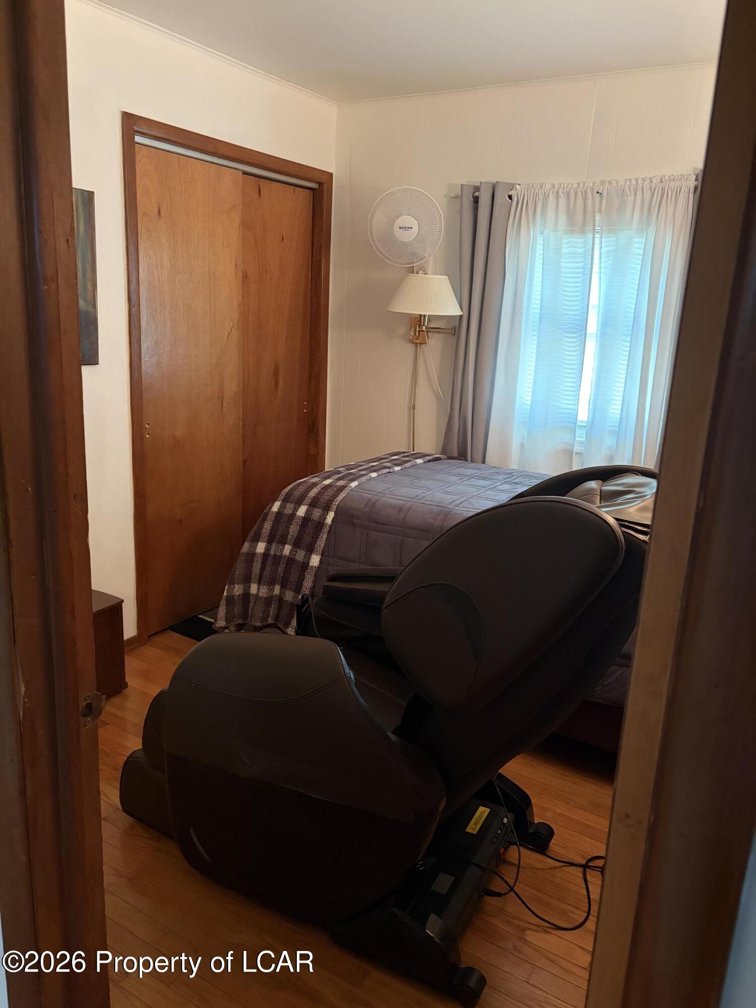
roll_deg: -2.7
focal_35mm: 26
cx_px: 378
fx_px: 757
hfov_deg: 53.1
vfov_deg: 67.3
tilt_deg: -14.4
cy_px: 504
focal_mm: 5.96
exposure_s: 1/30
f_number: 1.6
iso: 500
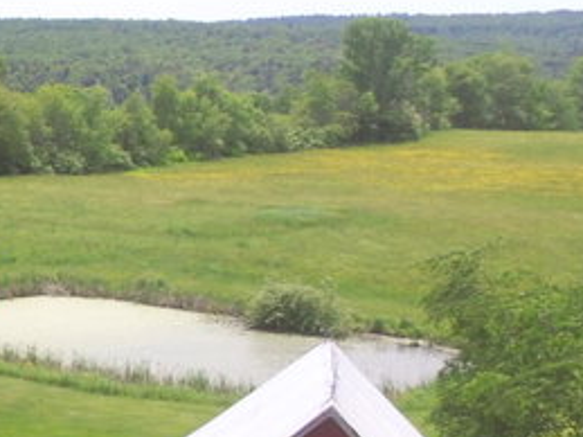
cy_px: 309
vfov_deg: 18.6
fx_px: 1330
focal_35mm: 79
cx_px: -380
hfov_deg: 20.0
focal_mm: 3.61
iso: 100
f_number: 2.8
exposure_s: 1/813
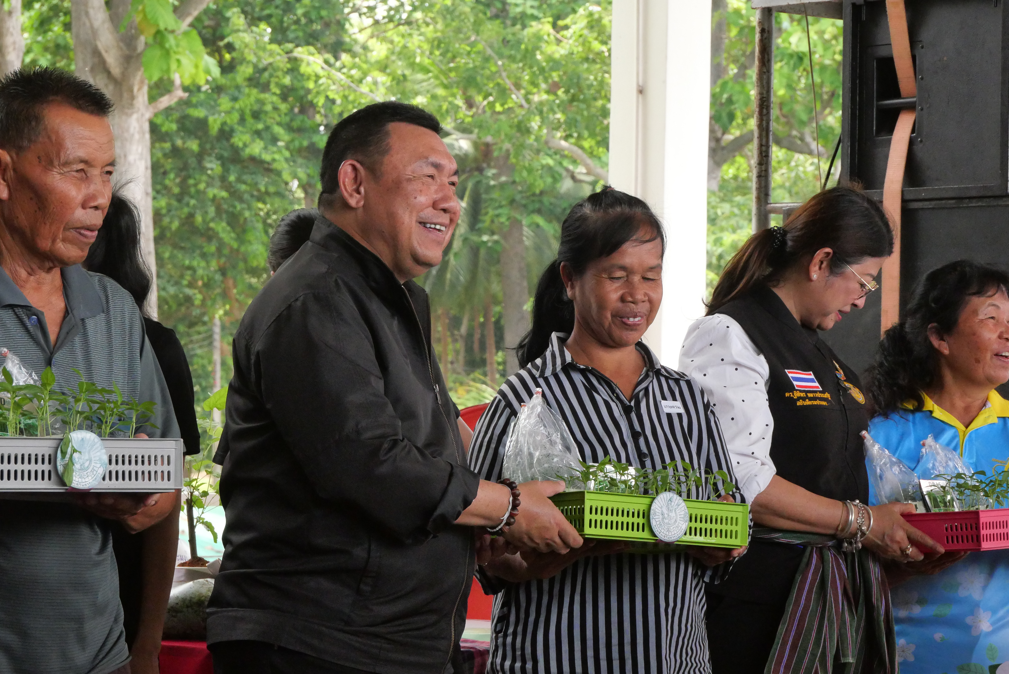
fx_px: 3477
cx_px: 504
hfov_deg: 16.5
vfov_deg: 11.1
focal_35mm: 124
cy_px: 337
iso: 3200
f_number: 9
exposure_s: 1/500
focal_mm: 60
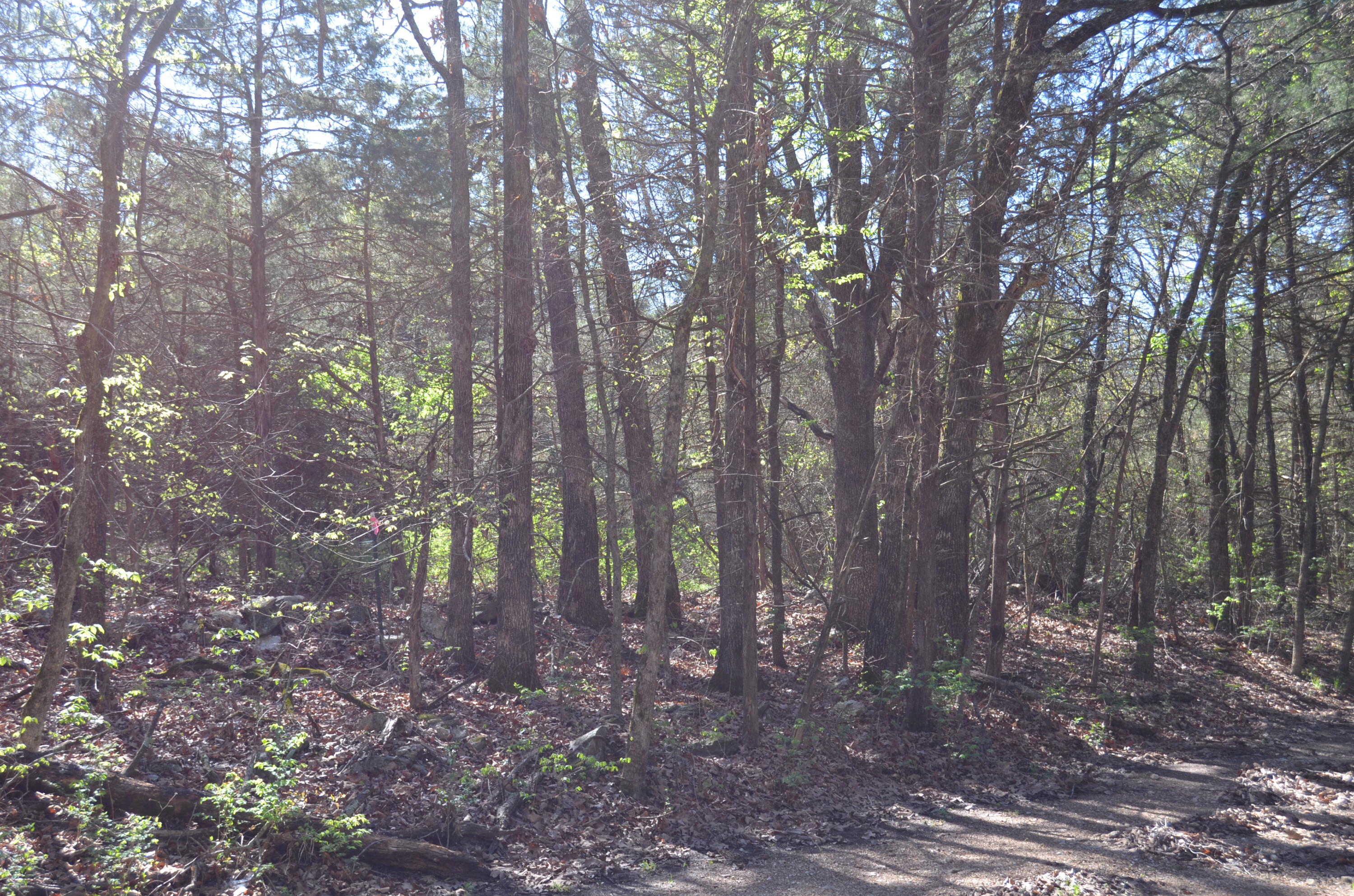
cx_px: 677
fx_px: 1464
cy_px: 448
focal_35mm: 39
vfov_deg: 34.1
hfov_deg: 49.6
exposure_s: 1/125
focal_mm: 26
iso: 200
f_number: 5.6
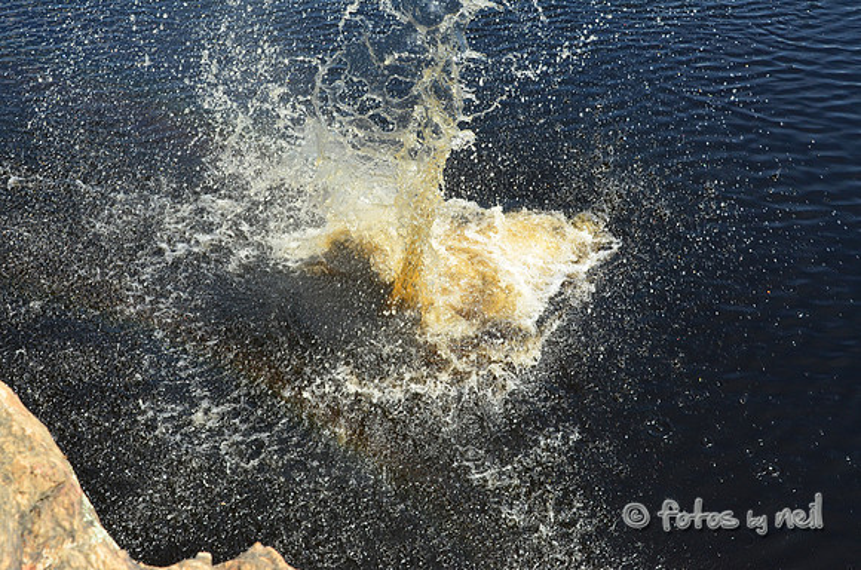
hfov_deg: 39.0
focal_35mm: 51
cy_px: 285
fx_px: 1217
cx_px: 430
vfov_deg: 26.4
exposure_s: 1/400
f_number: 10
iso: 400
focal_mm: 34
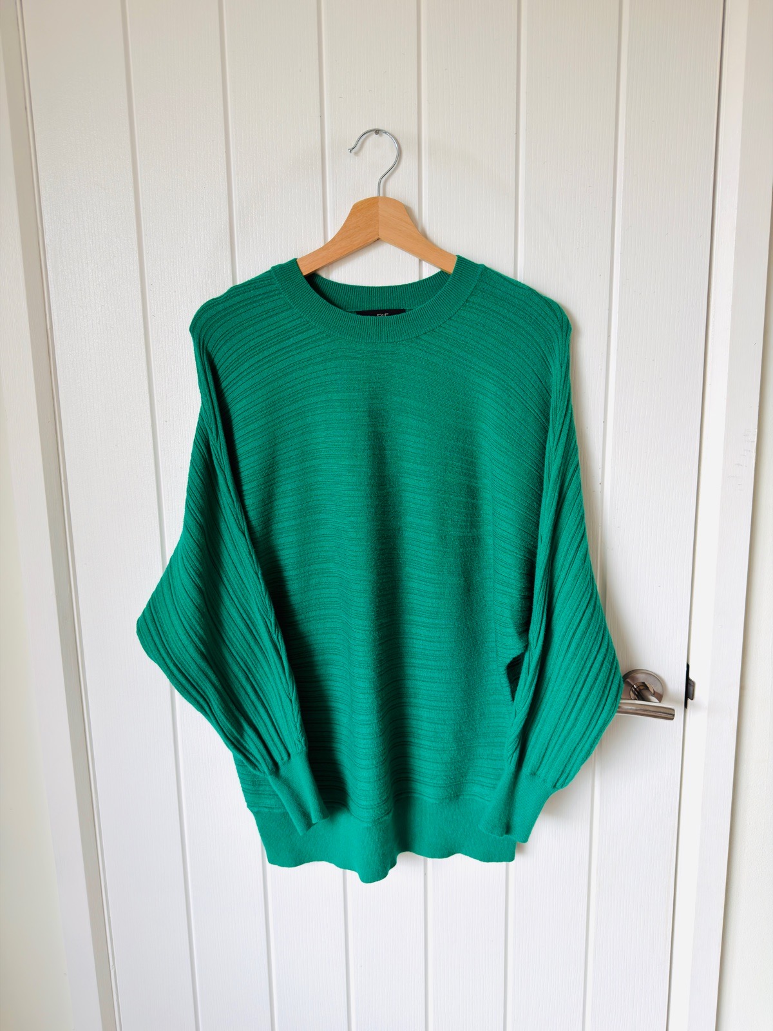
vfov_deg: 71.6
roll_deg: +1.4
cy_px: 516
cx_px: 386
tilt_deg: -10.3
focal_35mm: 24
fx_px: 715
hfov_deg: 56.8
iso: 64
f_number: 1.78
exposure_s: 1/121
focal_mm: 6.76
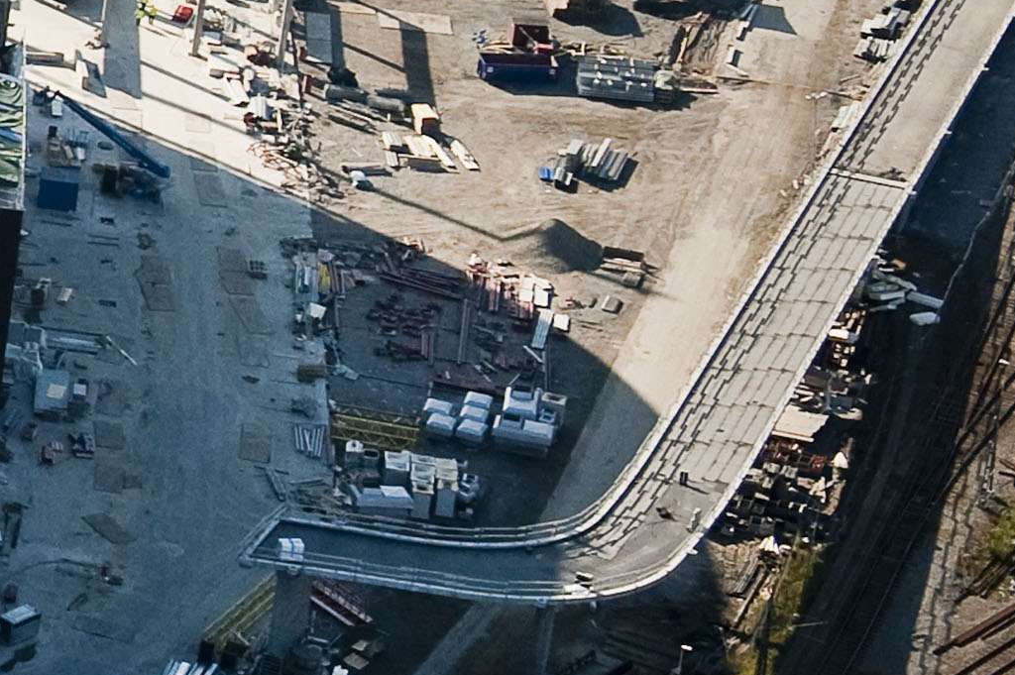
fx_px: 5662
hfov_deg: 9.2
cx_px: -1369
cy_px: -230
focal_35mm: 201
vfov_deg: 6.8
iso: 800
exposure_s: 1/1000
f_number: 6.3
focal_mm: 40
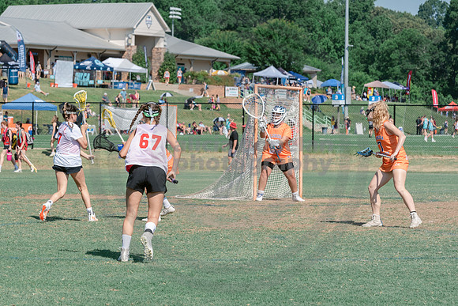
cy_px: 130
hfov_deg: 12.7
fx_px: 2051
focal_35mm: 161
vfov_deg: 8.5
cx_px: 185
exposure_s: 1/1000
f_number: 8
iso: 400
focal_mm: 130
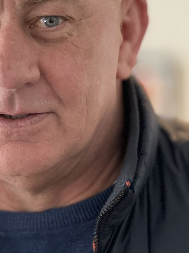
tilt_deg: -2.5
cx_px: 10
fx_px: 1959
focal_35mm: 269
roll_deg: -1.0
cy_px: 100
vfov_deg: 7.4
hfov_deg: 5.5
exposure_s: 1/50
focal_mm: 15.66
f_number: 2.8
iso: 640
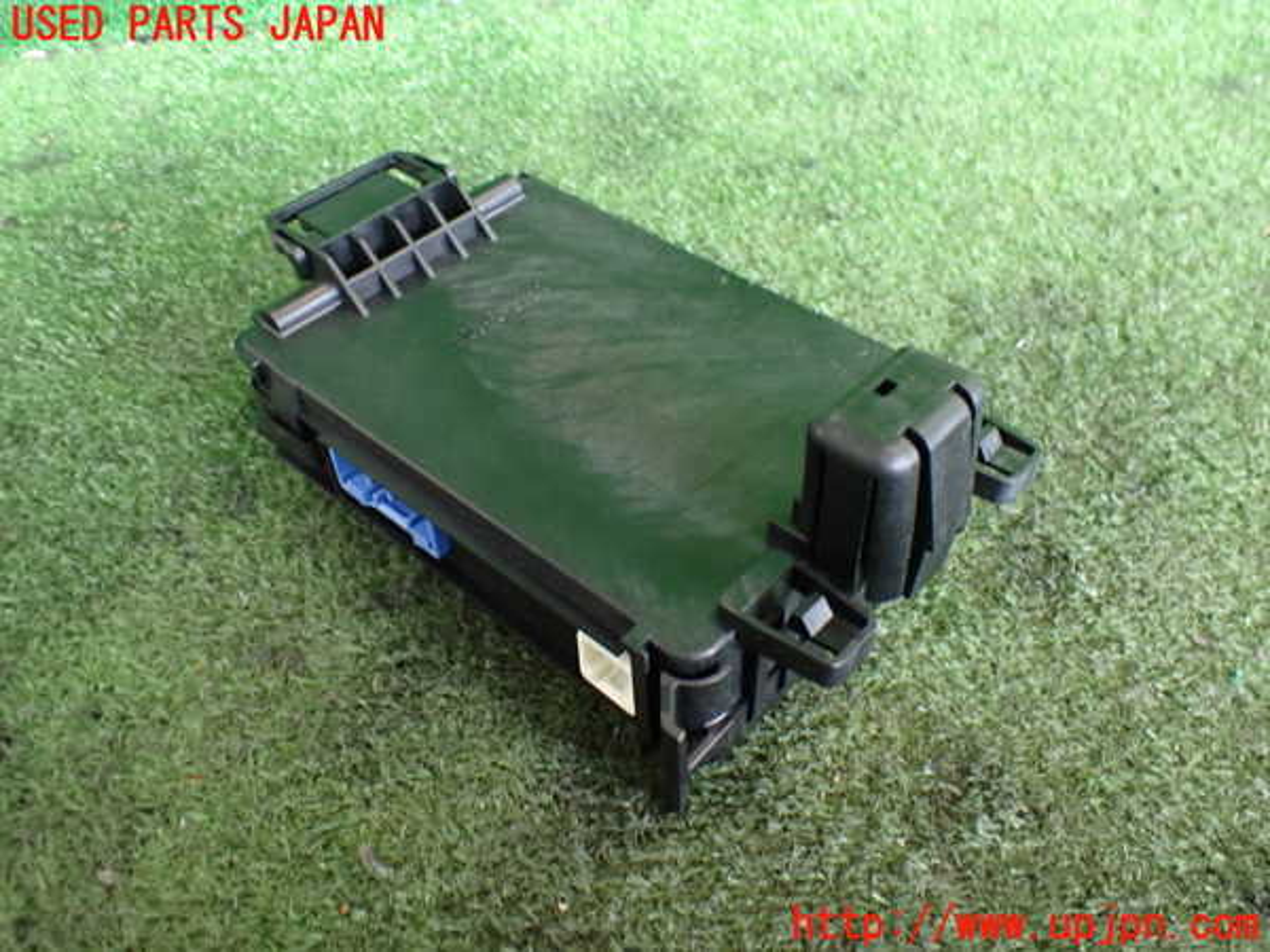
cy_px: 476
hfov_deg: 60.0
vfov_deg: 46.8
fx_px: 1101
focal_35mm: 30
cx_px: 635
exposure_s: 1/100
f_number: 2.3
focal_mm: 5.4
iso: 800
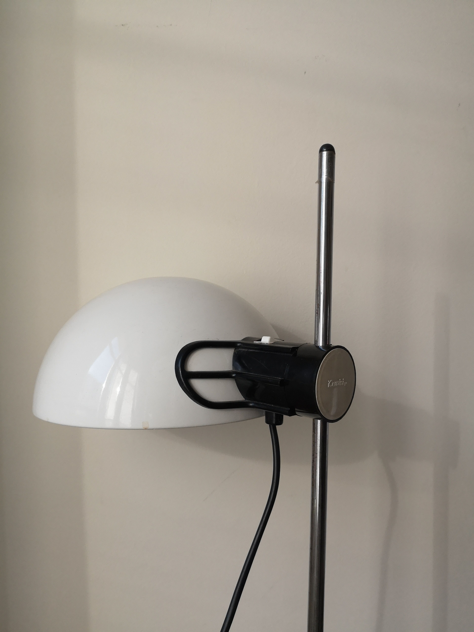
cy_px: 316
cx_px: 237
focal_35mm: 27
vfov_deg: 65.3
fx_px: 493
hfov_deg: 51.4
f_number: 1.8
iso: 200
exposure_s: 1/900
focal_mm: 3.95
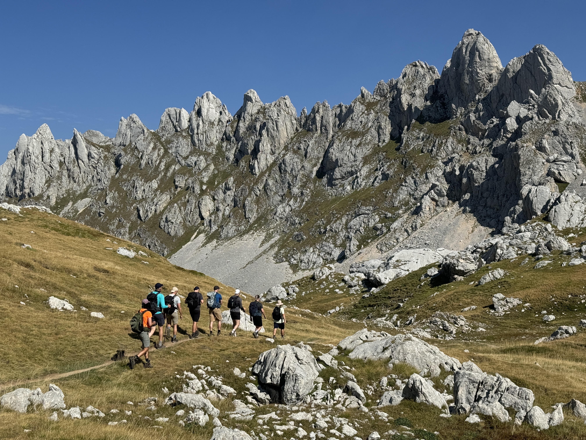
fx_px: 813
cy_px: 220
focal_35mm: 48
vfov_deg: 30.3
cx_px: 293
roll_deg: +1.2
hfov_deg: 39.7
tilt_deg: +2.2
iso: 64
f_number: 1.78
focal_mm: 6.76
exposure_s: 1/5848
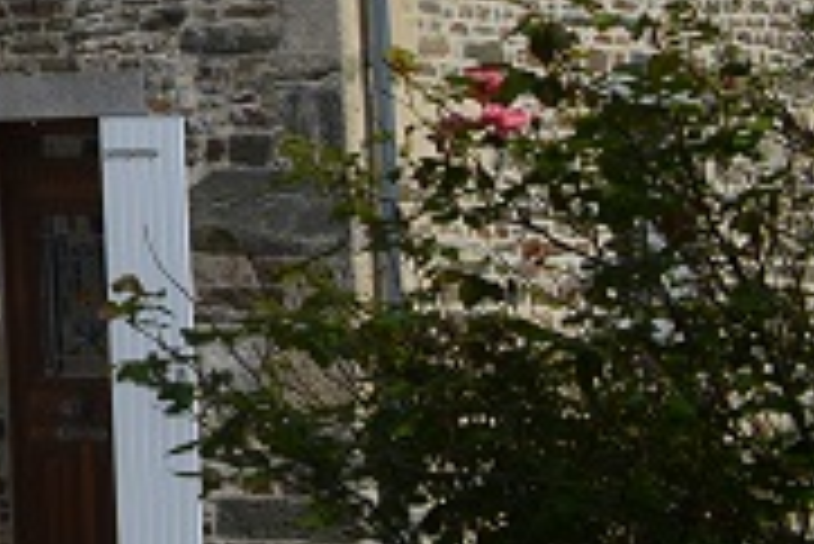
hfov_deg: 12.4
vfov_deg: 9.5
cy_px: -589
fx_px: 3032
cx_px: -1066
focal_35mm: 134
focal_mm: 18
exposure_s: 1/320
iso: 100
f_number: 9
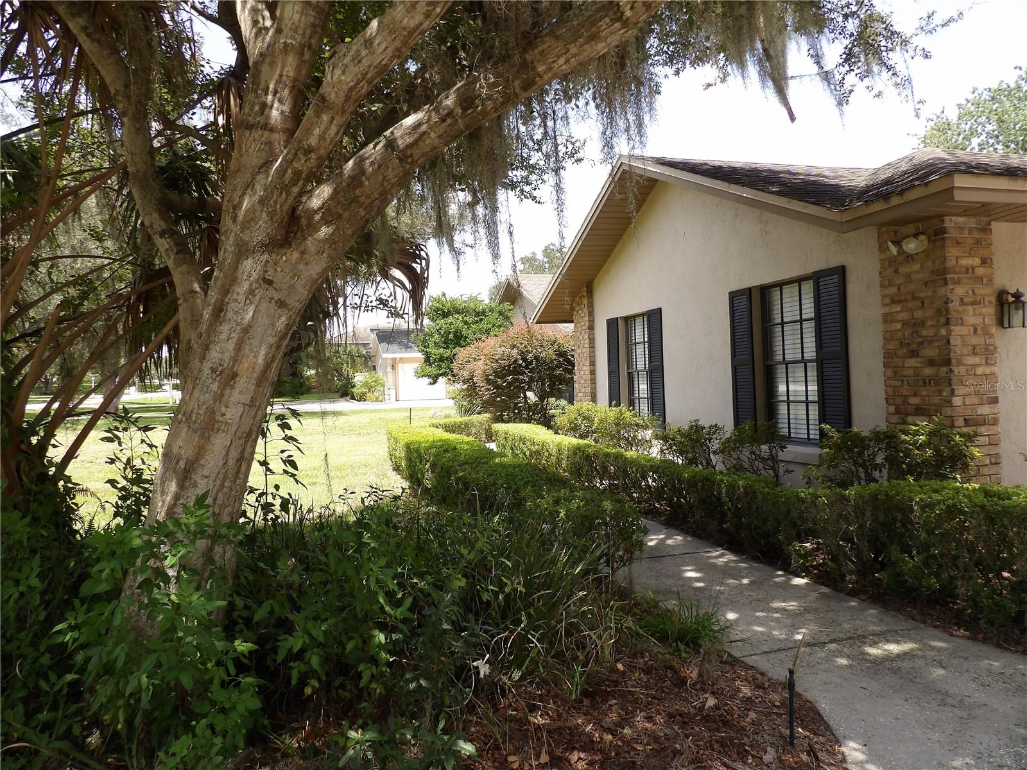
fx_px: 712
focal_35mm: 24
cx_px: 514
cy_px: 385
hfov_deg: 71.6
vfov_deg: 56.8
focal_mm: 4.3
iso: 100
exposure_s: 1/325
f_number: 3.2
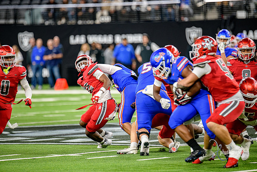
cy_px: 86
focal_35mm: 300
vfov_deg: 4.6
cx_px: 128
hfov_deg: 6.9
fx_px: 2142
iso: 1250
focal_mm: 300
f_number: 2.8
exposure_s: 1/400
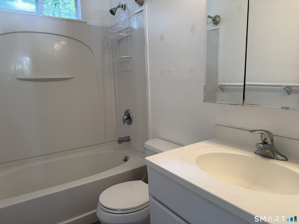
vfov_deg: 56.8
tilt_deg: -8.8
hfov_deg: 71.6
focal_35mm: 24
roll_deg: +1.3
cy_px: 112
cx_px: 150
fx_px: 207
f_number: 1.78
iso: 125
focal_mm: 6.76
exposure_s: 1/60
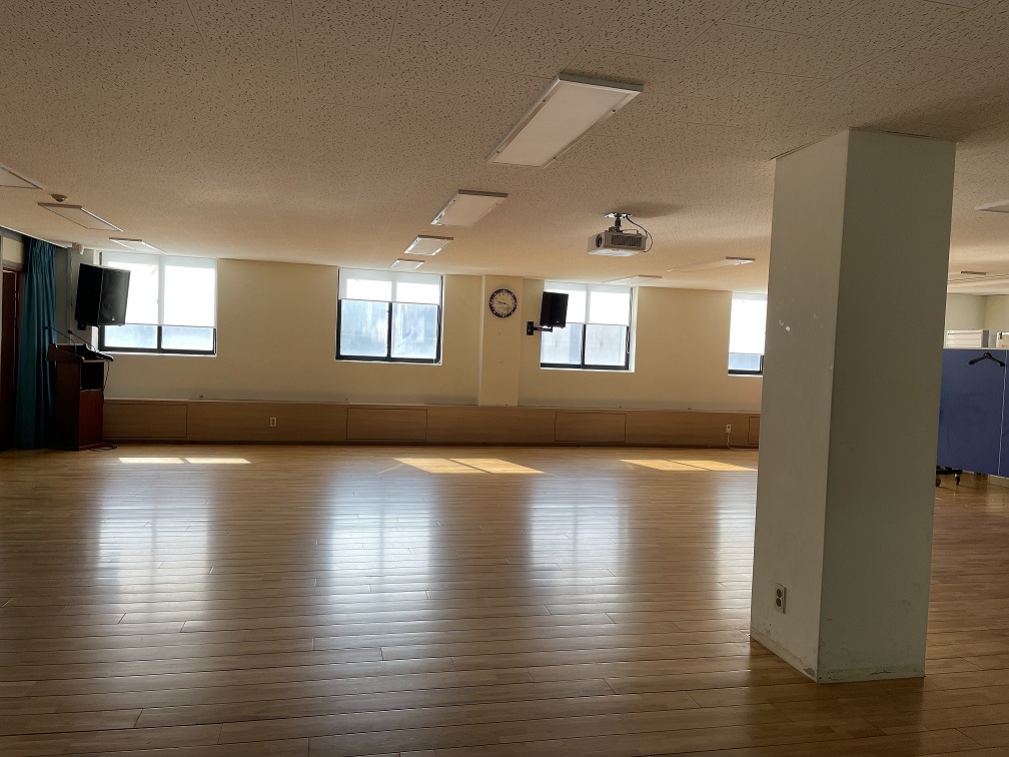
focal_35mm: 26
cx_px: 504
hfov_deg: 67.3
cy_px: 378
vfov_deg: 53.1
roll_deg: -2.2
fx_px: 758
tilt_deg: -1.8
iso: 50
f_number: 1.6
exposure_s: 1/120
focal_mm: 4.2
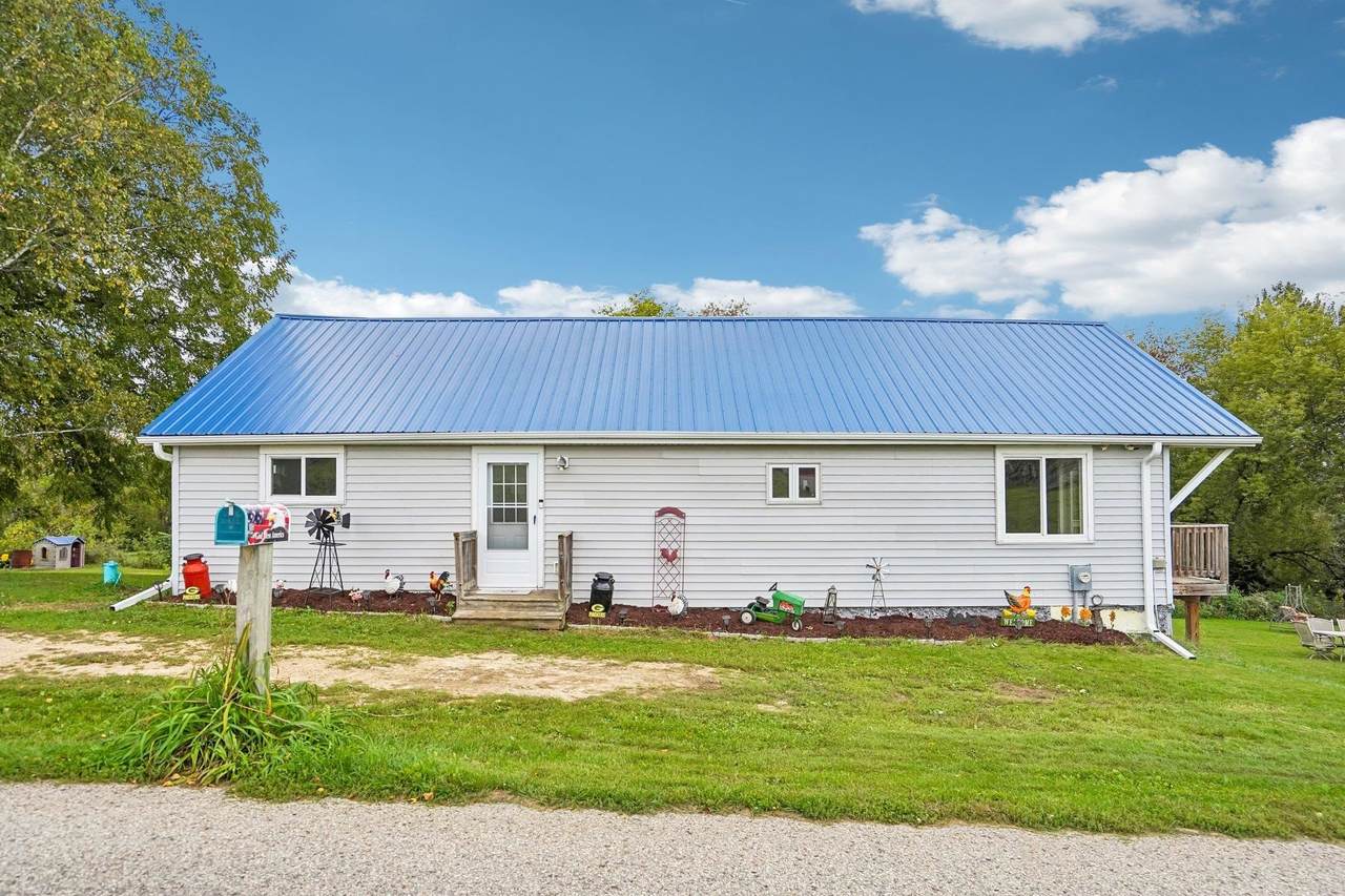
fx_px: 710
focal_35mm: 19
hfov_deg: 86.9
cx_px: 672
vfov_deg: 64.5
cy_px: 448
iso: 400
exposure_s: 1/640
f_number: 8
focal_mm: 19
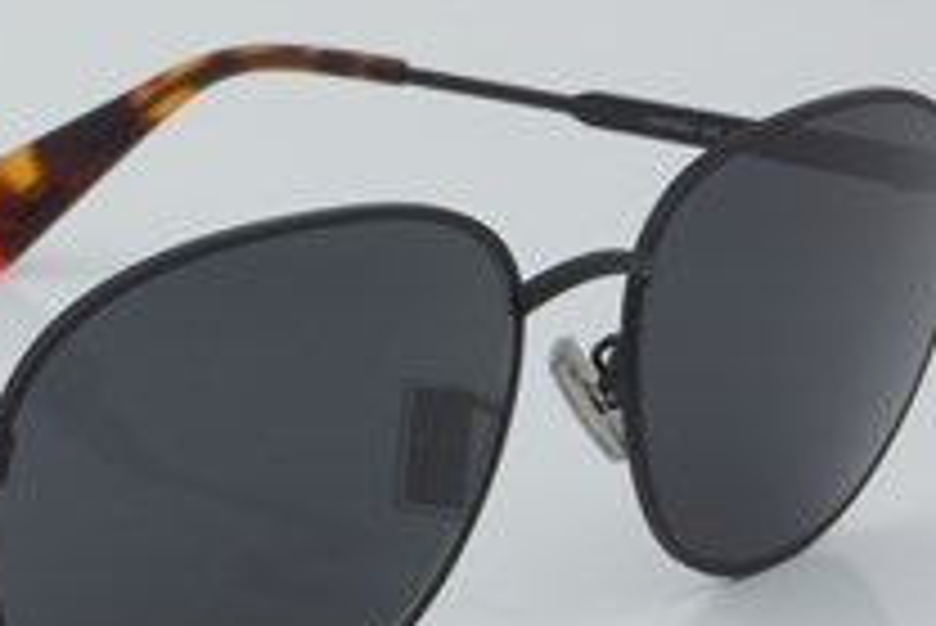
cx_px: 112
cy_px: 414
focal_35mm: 144
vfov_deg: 9.5
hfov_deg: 14.1
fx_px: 3746
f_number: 32
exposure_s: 1/3
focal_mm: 50
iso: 100
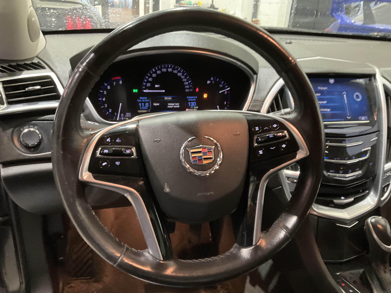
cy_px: 146
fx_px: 328
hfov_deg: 61.7
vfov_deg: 48.2
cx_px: 196
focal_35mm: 29
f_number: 1.8
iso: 500
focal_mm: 3
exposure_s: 1/30
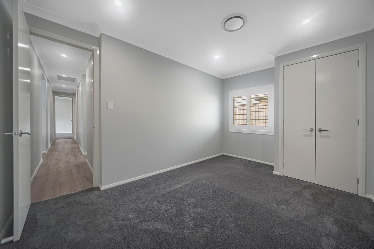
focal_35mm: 12
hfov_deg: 112.6
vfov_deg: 90.0
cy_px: 124
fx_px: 125
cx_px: 187
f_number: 6.3
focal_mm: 12
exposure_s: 1/15
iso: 64
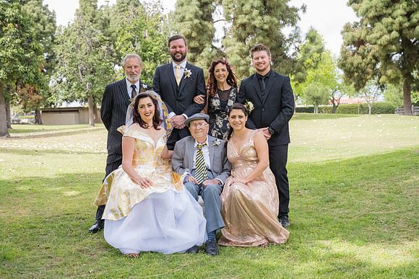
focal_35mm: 45
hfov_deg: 43.6
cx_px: 210
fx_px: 524
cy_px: 140
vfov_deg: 29.9
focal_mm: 45
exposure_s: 1/1000
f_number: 6.3
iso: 1250
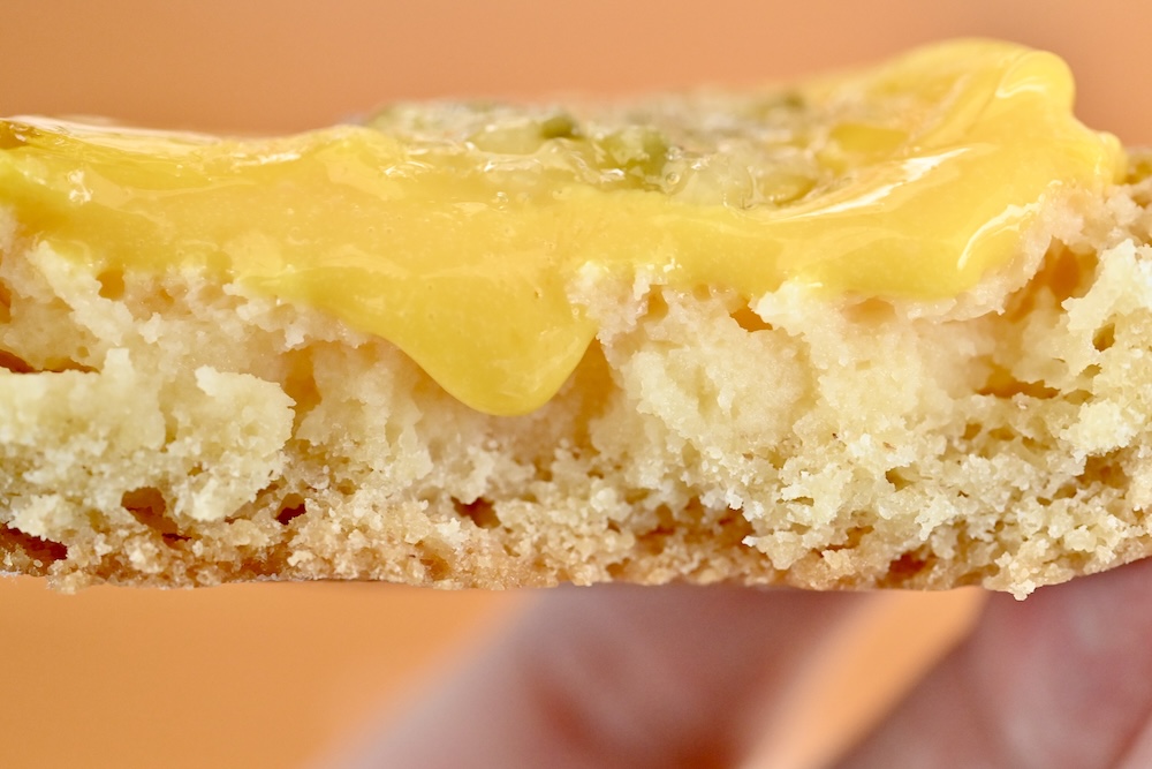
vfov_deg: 22.6
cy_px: 384
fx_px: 1920
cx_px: 576
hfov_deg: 33.4
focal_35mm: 60
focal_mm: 60
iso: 4000
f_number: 9
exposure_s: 1/160
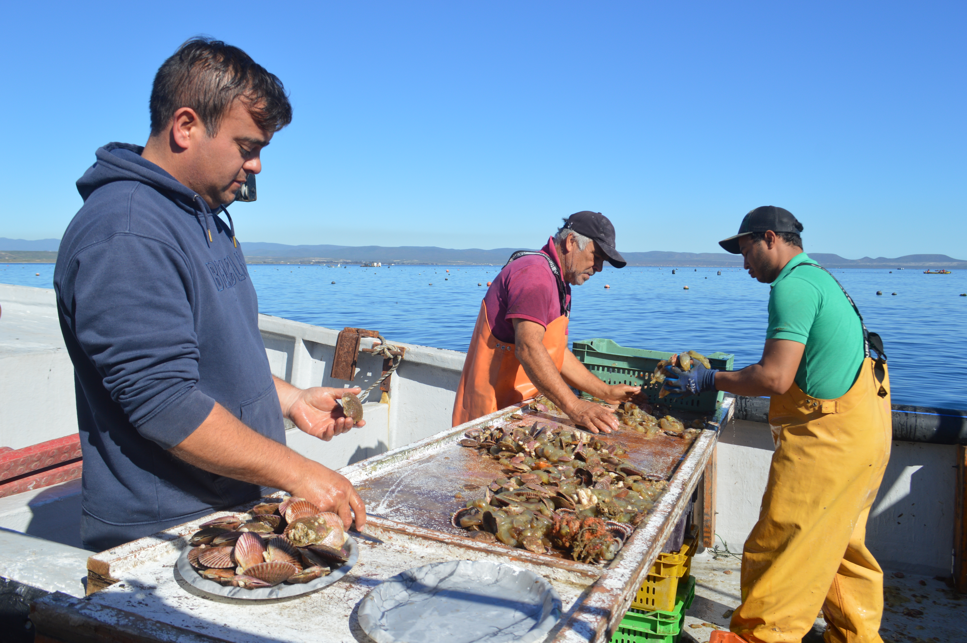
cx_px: 484
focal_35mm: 33
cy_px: 322
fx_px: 886
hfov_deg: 57.3
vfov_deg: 39.9
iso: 100
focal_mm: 22
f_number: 9
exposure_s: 1/320
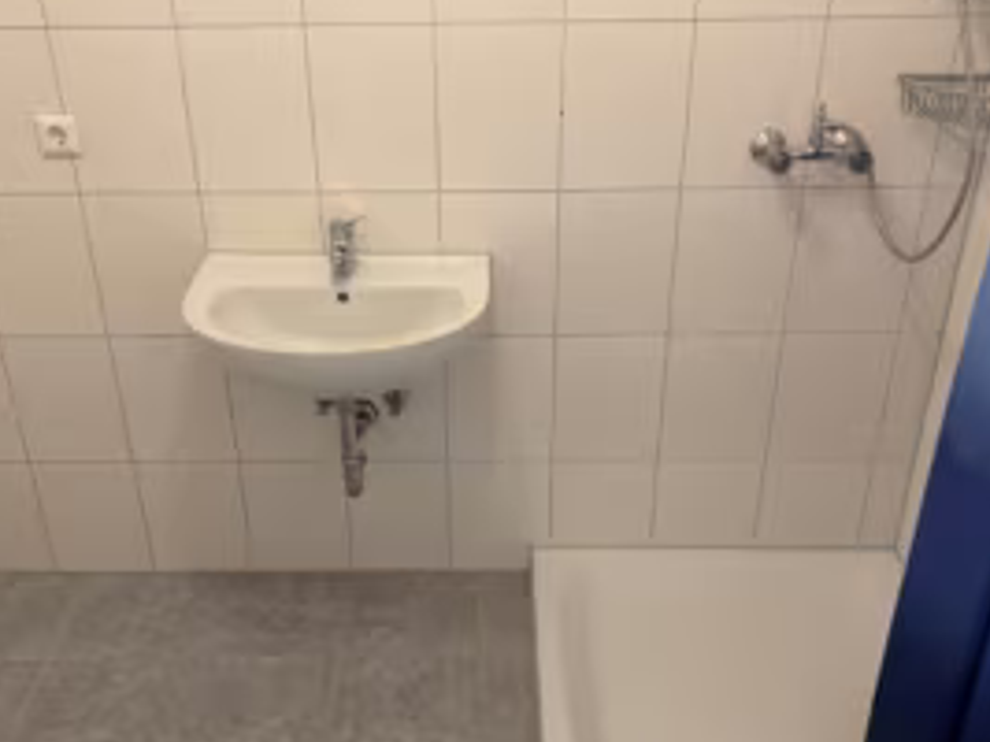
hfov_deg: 47.8
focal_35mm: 39
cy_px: 441
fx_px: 1115
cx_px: 460
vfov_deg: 36.7
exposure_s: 1/50
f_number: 1.6
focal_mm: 5.96
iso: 250
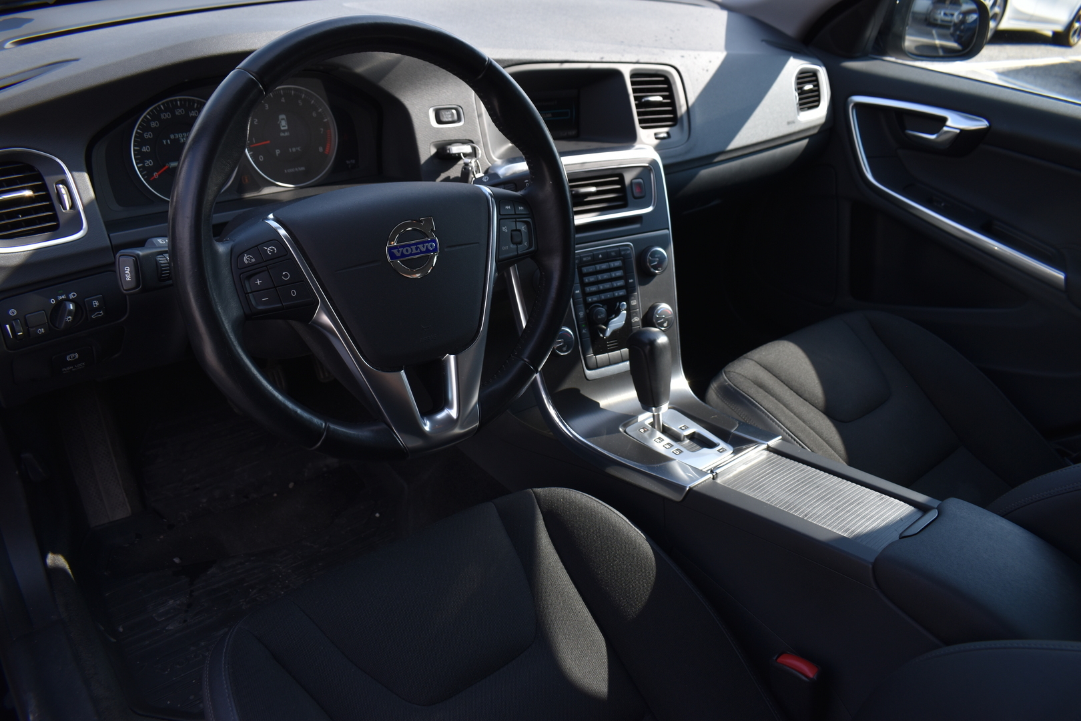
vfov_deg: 47.9
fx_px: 811
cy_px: 360
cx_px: 540
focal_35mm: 27
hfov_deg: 67.4
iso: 200
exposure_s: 1/350
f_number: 6.7
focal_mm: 18
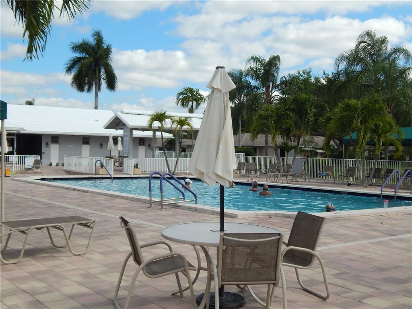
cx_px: 206
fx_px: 583
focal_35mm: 49
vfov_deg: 29.7
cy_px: 154
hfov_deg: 38.9
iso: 125
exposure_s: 1/400
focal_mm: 8.6
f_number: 7.4
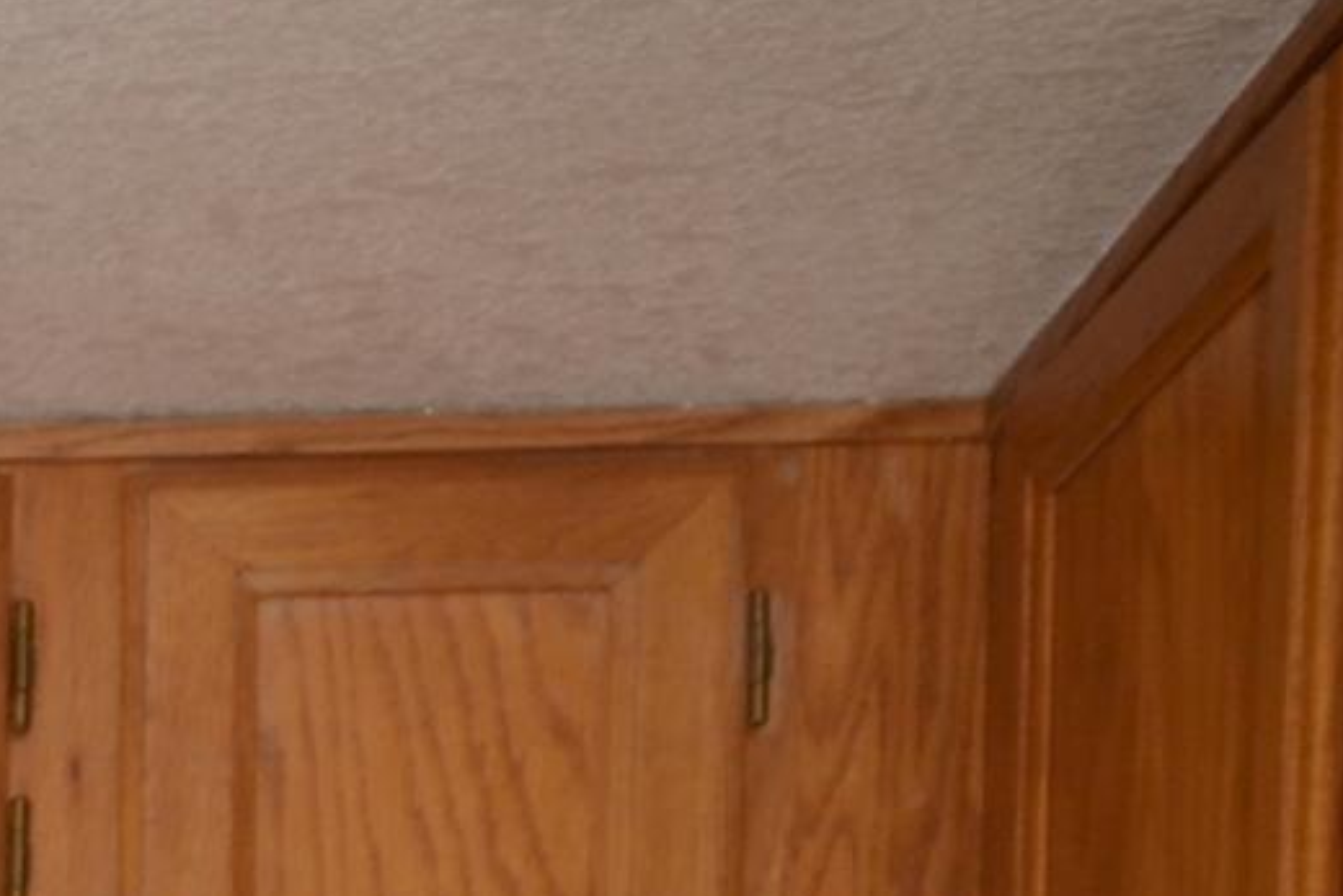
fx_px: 6455
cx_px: -2505
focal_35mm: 173
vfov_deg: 7.3
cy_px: 2316
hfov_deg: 9.6
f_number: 3.5
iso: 100
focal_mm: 20
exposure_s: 1/60
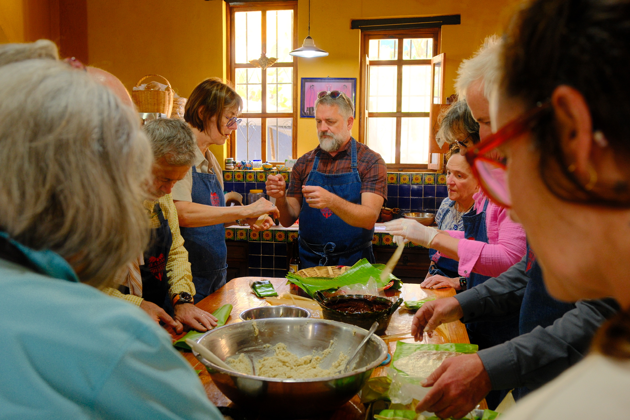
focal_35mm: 32
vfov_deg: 41.1
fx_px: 560
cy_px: 210
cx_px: 315
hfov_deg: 58.7
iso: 1250
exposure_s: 1/56
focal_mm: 21.4
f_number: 4
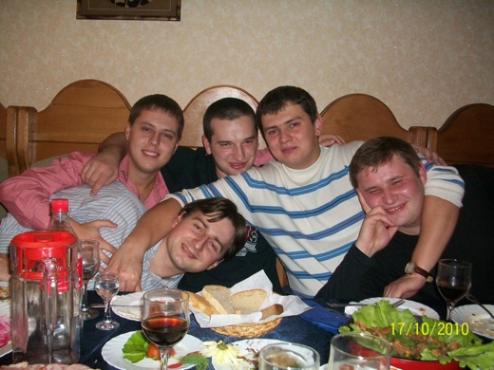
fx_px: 485
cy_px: 185
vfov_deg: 41.8
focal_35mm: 34
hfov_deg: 54.0
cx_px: 247
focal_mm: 5.7
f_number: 2.8
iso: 120
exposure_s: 1/60
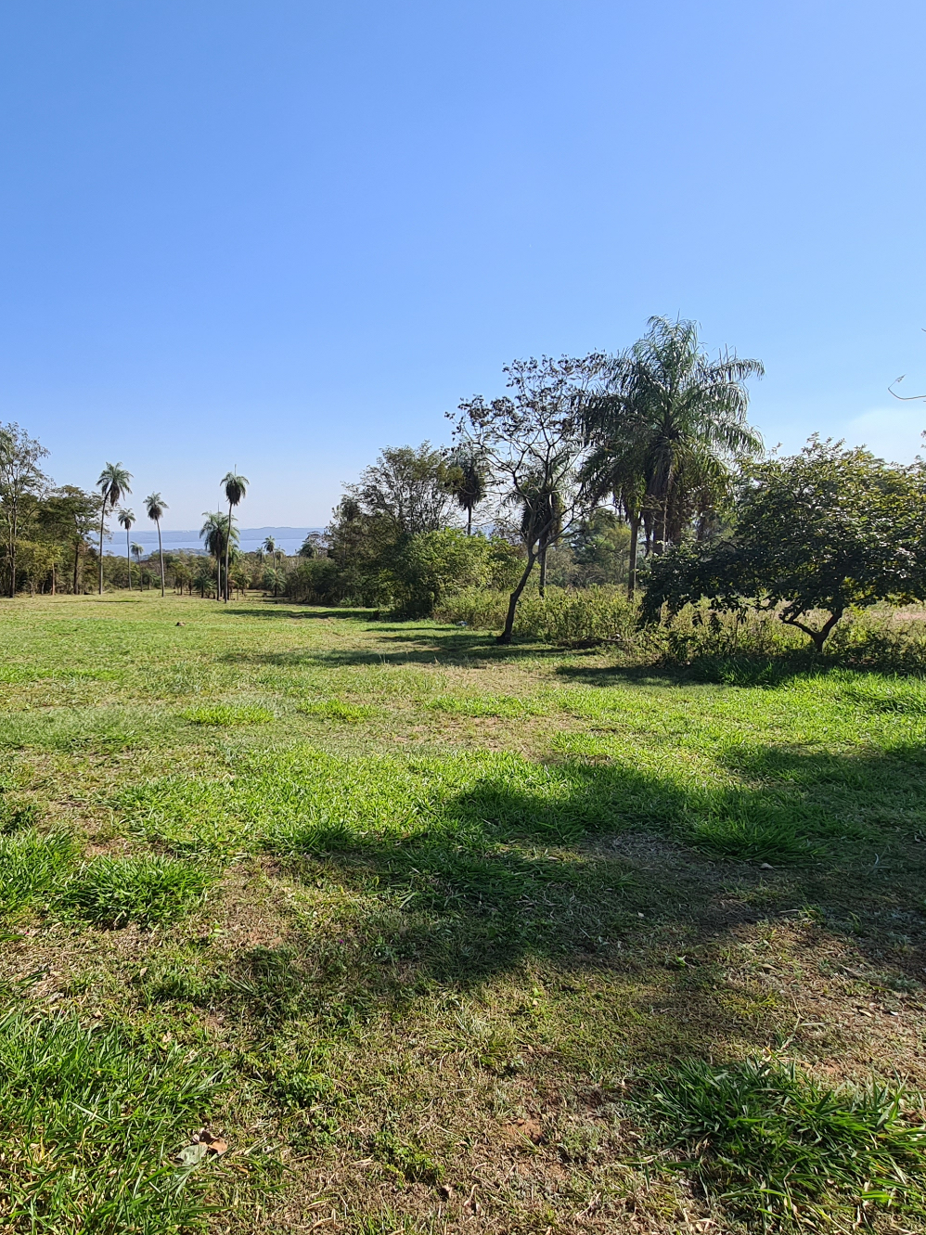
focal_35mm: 20
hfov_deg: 63.5
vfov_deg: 81.7
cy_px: 652
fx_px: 713
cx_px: 277
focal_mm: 2.22
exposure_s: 1/1584
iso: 64
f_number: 2.2
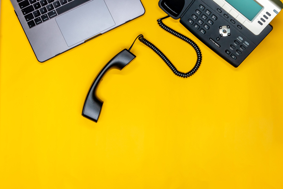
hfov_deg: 41.1
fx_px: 377
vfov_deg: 28.1
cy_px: 94
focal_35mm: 48
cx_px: 142
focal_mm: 32
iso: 500
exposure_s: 1/60
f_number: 11
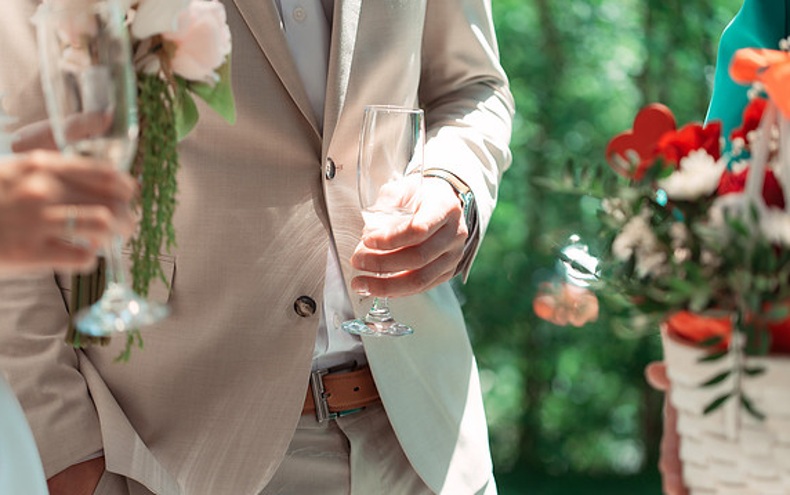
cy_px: 254
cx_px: 398
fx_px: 2003
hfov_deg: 22.3
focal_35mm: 93
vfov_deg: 14.1
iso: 200
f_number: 3.2
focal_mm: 90
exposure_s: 1/500
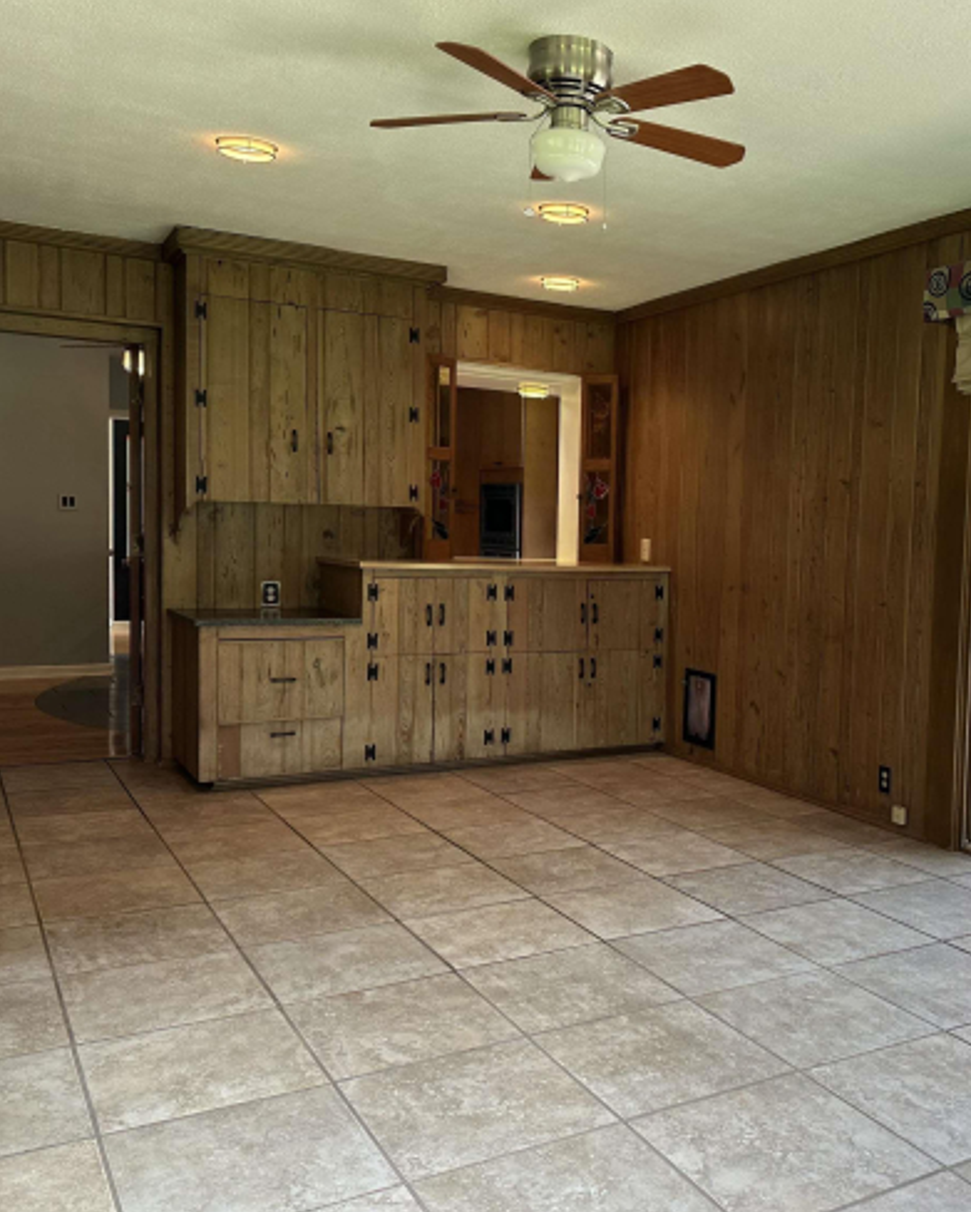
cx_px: 679
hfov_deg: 44.9
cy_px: 608
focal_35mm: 32
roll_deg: -2.1
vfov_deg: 55.6
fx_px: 1148
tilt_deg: -3.9
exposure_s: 1/120
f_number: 1.78
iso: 80
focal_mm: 6.86
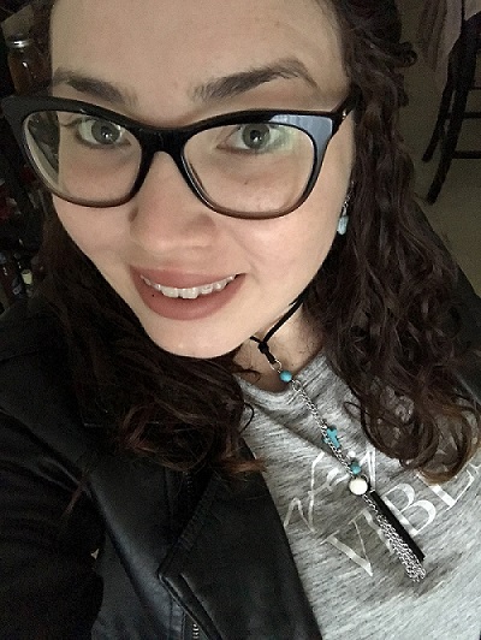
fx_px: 592
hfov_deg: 44.2
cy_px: 320
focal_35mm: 32
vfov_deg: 56.8
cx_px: 240
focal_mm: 2.87
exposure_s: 1/15
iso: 640
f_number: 2.2
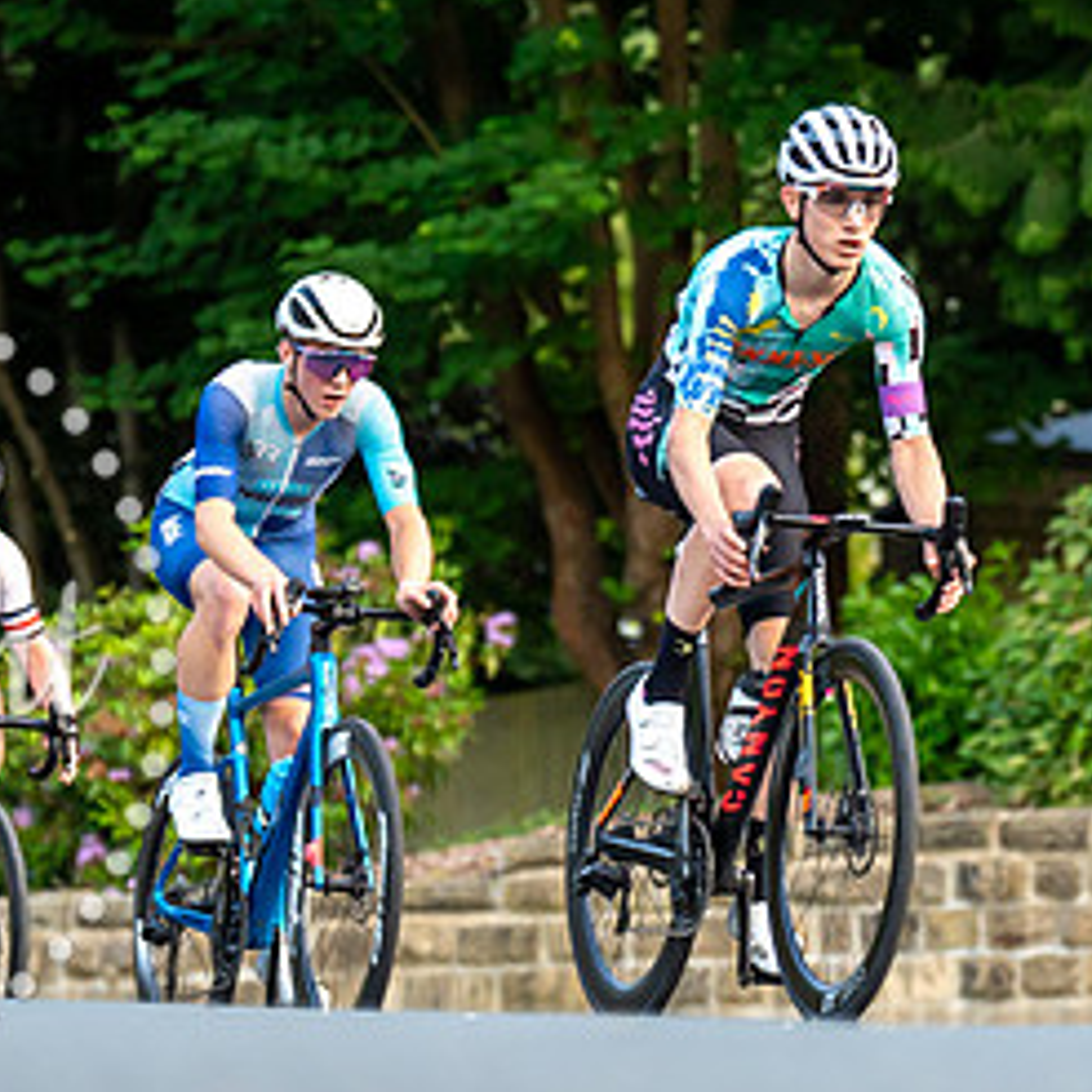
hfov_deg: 7.0
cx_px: 727
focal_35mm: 249
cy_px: 256
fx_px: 8887
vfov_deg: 7.0
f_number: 2.8
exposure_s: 1/1000
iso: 1250
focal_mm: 102
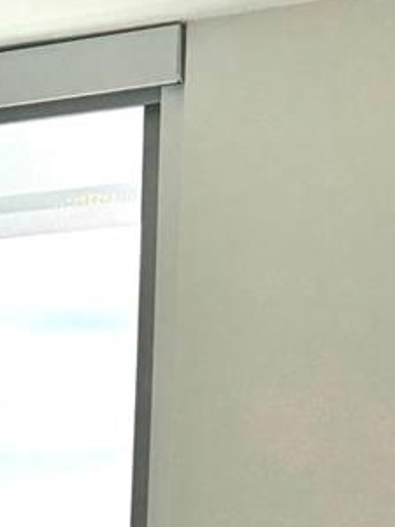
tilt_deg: -8.8
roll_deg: +0.7
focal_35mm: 96
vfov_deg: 18.2
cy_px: 789
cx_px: -276
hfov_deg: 14.0
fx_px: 1461
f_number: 1.78
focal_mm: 6.86
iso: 80
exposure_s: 1/1767
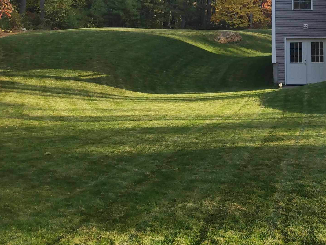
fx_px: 405
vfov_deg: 32.6
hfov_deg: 41.0
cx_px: 283
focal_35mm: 43
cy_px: 48
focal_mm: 3.54
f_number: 2
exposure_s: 1/262
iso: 100
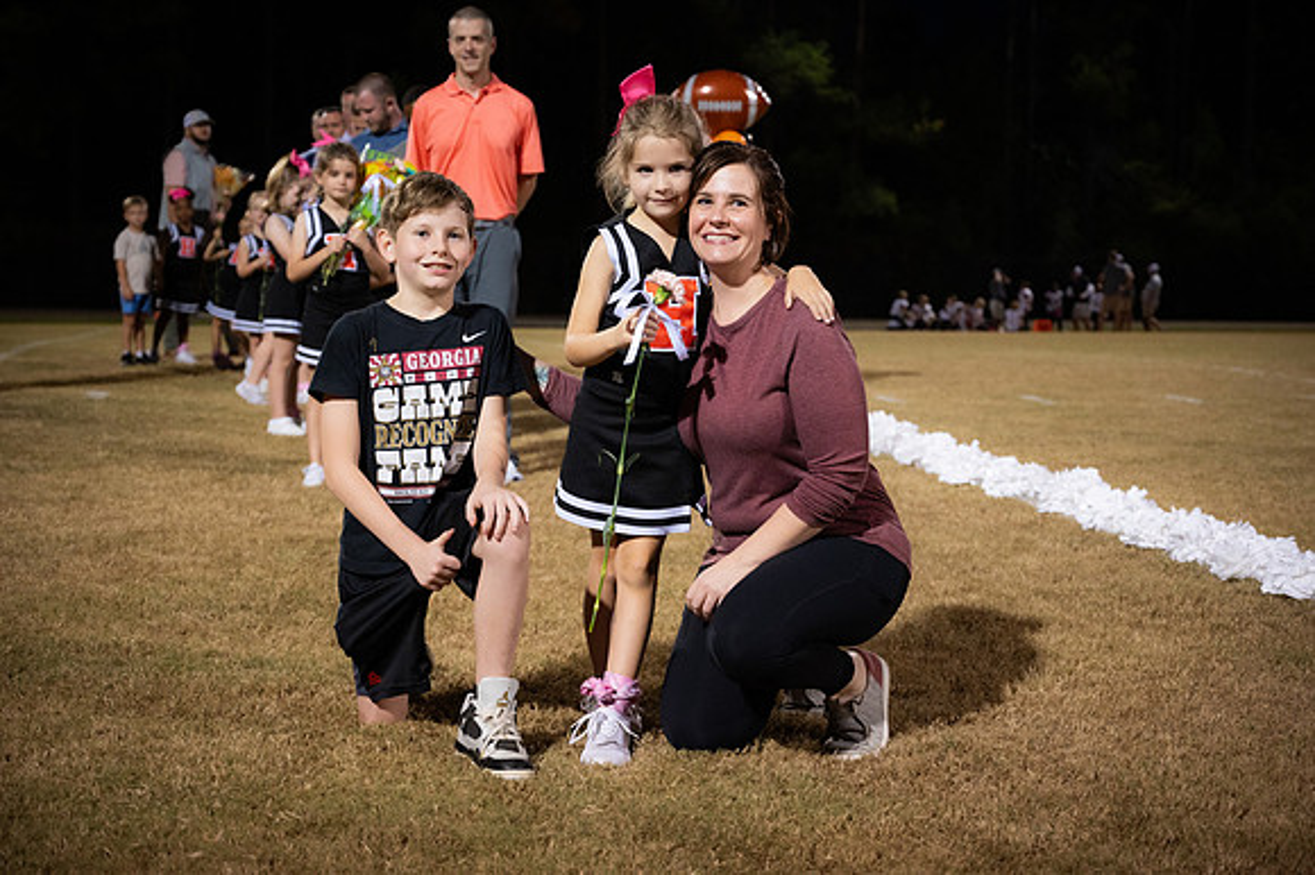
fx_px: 2117
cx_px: 658
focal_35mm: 58
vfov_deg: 23.4
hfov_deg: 34.5
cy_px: 438
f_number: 4
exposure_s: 1/250
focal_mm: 58
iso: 3200
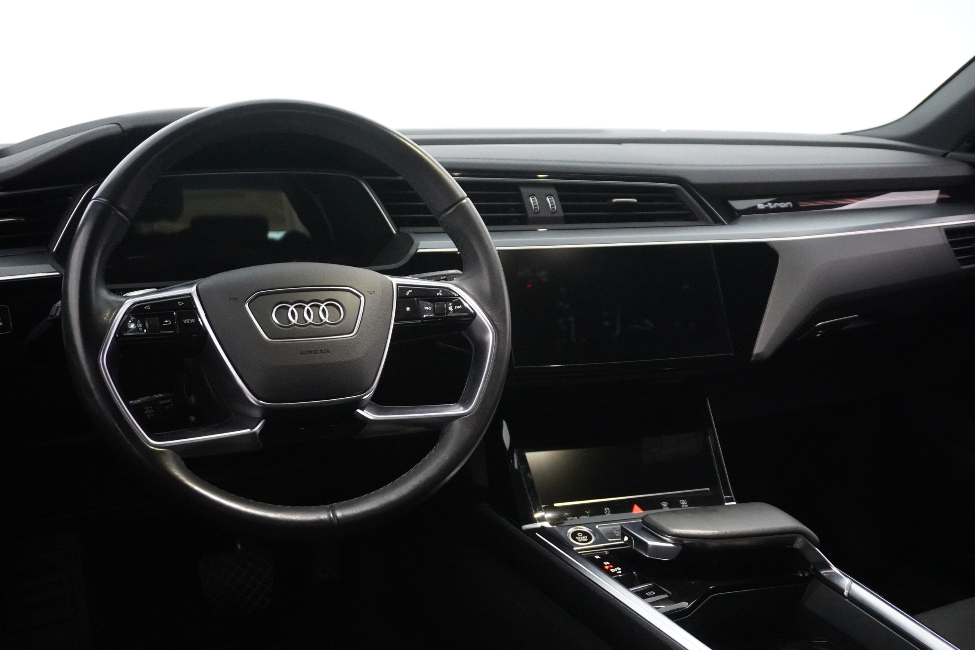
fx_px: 1016
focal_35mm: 38
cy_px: 325
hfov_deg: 51.3
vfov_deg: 35.5
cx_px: 488
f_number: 4.5
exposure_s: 1/80
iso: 6400
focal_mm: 25
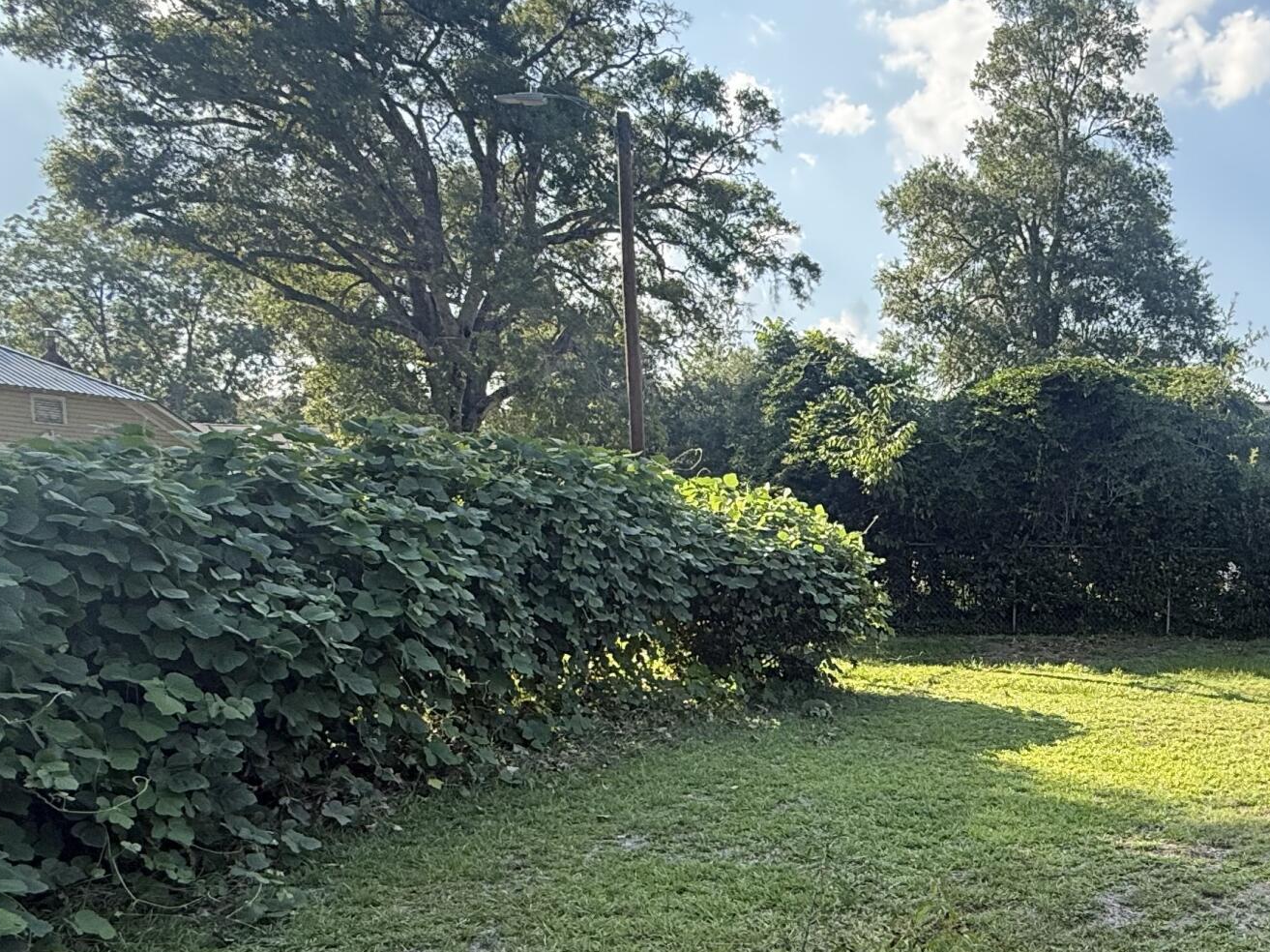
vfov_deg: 43.4
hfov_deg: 51.5
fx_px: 1174
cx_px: 1095
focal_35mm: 32
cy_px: 654
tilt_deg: -4.1
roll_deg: -1.2
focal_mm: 2.22
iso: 64
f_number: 2.2
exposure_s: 1/535
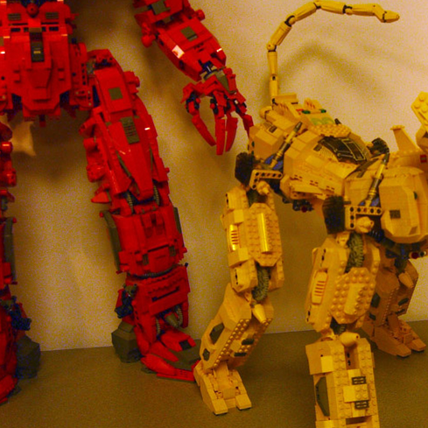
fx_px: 769
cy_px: 253
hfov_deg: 30.5
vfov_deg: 31.0
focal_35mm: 55
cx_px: 326
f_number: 2.8
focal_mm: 7.9
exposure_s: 1/100
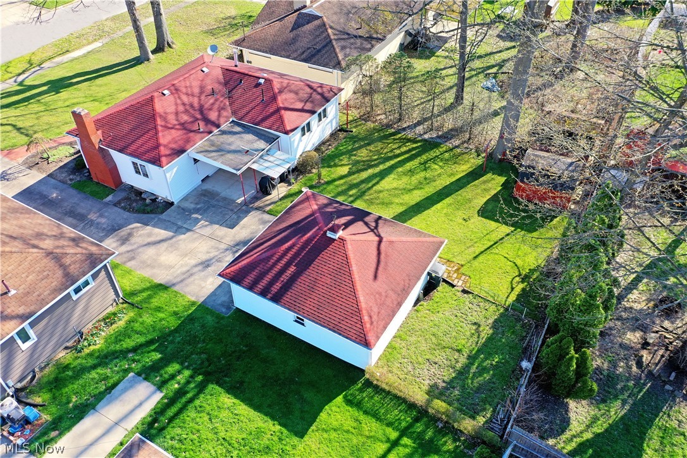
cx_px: 344
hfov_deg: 65.5
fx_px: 534
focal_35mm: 28
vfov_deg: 46.4
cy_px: 229
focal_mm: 10.26
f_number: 4.5
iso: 100
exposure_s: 1/160
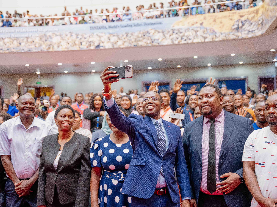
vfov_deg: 33.0
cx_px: 130
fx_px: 350
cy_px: 105
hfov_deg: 43.1
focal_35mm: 44
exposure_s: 1/100
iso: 2500
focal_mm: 39.7
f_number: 2.8
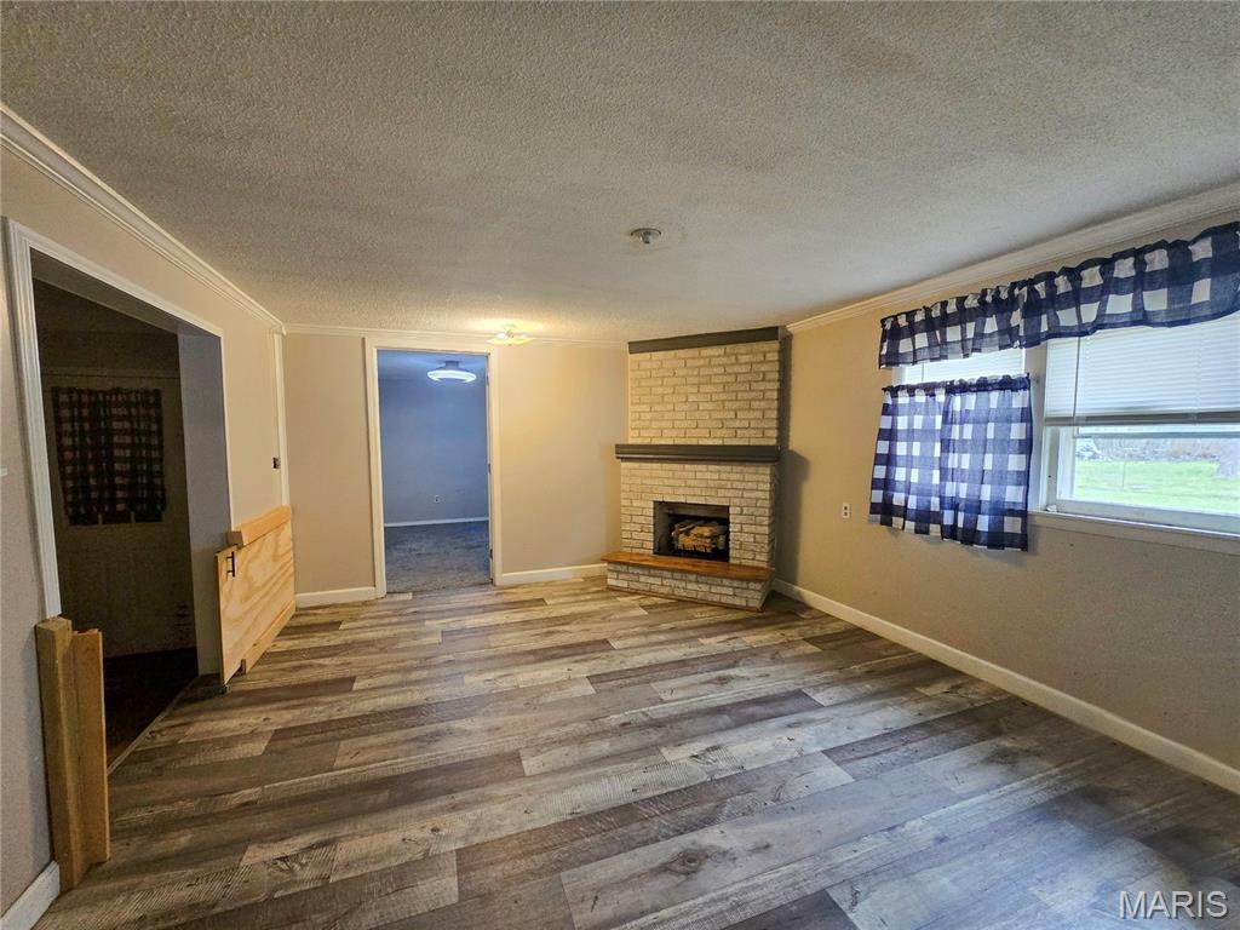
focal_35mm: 13
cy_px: 465
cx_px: 620
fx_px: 466
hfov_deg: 106.2
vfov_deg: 89.9
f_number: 2.2
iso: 400
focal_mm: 2.2
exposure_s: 1/60
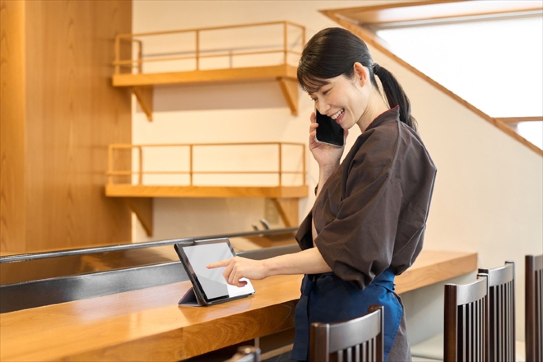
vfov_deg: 22.6
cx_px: 272
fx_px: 905
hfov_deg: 33.4
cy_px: 181
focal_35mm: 60
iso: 640
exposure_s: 1/100
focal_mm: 60
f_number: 2.8
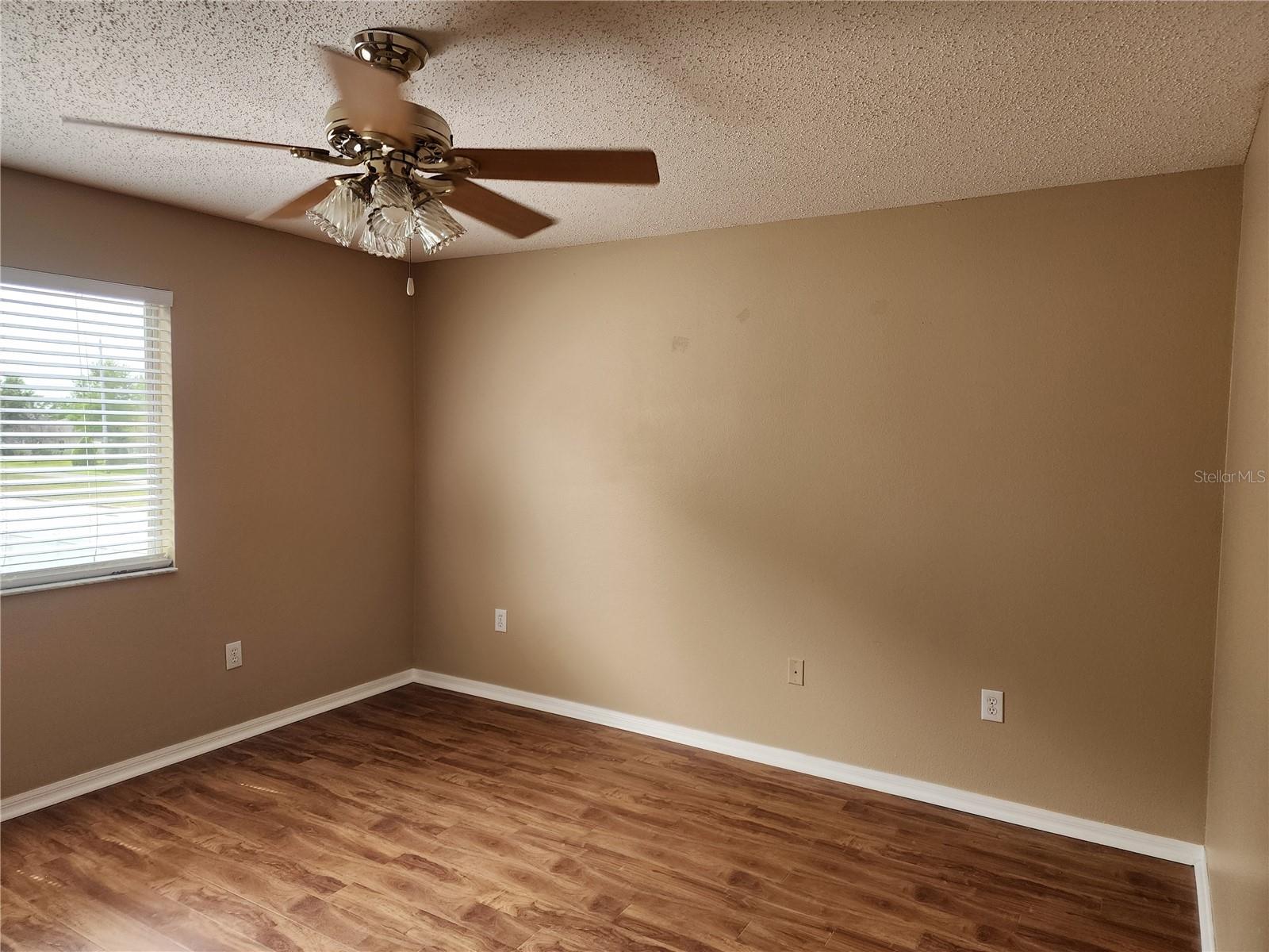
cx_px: 634
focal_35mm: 23
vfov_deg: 58.9
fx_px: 843
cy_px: 476
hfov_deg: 73.9
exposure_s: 1/180
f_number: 1.8
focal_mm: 6.4
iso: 125
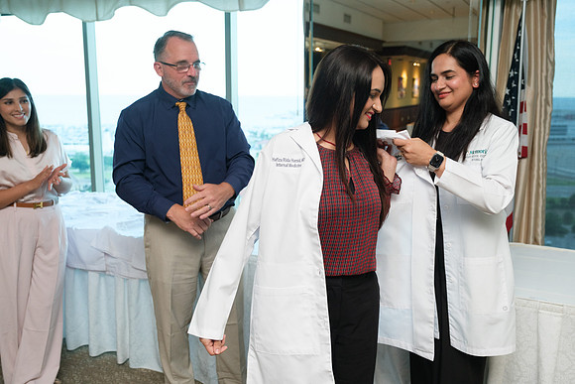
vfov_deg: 40.0
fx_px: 527
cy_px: 192
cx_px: 288
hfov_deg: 57.2
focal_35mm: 33
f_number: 2.8
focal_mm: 22
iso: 640
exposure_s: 1/125
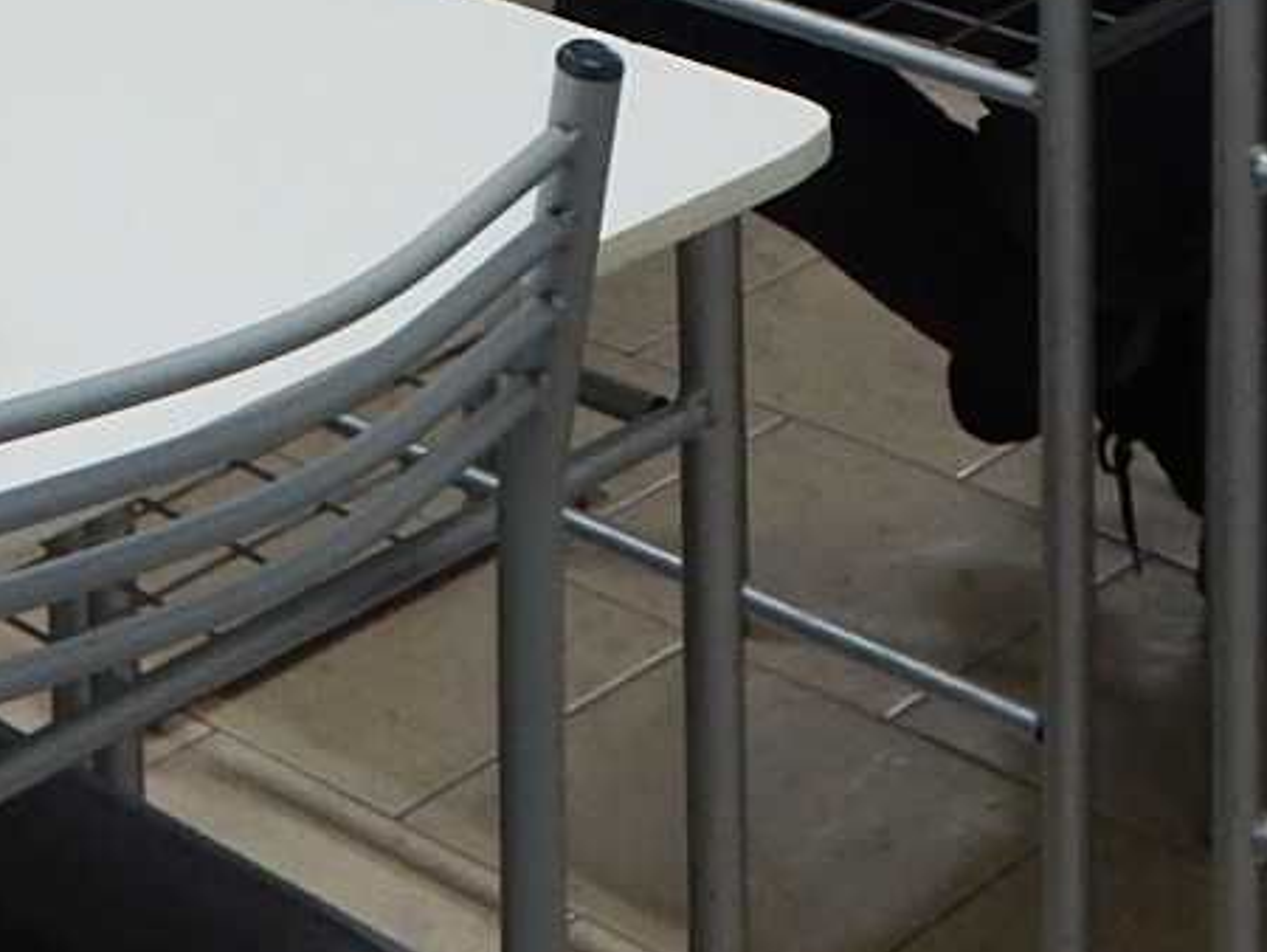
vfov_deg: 12.0
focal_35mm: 111
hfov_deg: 17.2
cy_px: -884
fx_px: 4065
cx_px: -56
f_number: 3
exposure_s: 1/30
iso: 180
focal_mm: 4
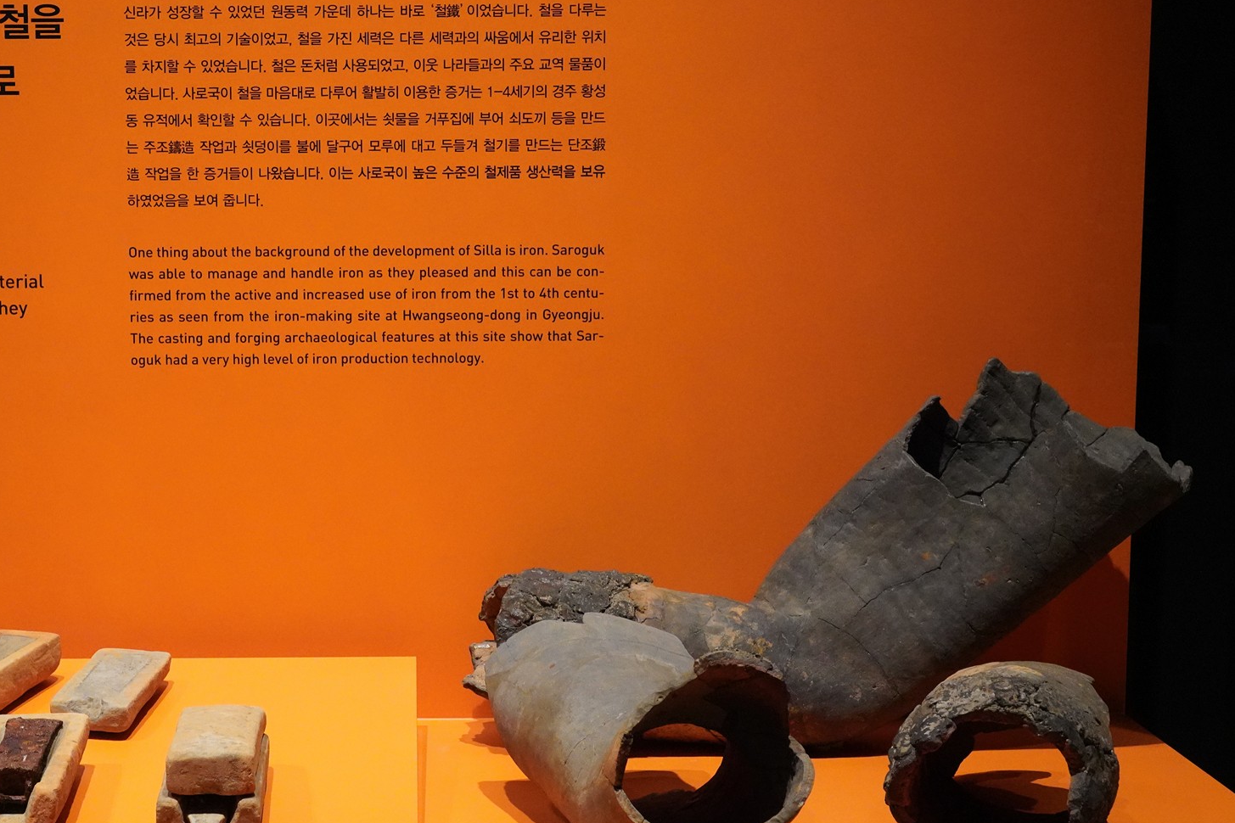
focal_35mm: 55
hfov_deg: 35.8
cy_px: 479
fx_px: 1887
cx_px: 389
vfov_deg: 24.6
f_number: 10
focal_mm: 40
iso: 8000
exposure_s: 1/100
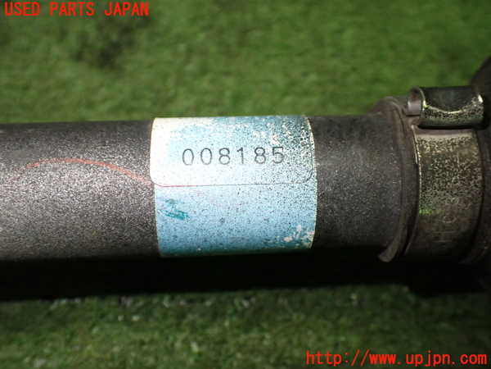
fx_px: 511
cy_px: 184
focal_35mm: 36
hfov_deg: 51.4
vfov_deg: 39.7
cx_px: 246
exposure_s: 1/160
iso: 500
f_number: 2.5
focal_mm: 6.37
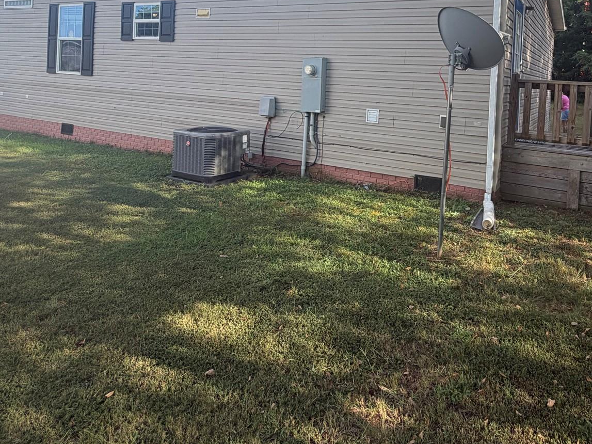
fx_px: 428
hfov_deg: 67.4
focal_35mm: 25
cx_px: 396
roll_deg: -3.4
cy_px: 84
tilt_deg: +0.0
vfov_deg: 51.2
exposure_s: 1/564
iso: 40
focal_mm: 2.22
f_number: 2.2
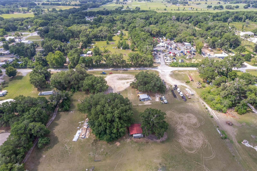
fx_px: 157
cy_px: 86
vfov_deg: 57.2
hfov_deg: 78.6
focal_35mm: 22
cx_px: 128
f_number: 2.8
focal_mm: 8.38
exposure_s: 1/1000
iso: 120
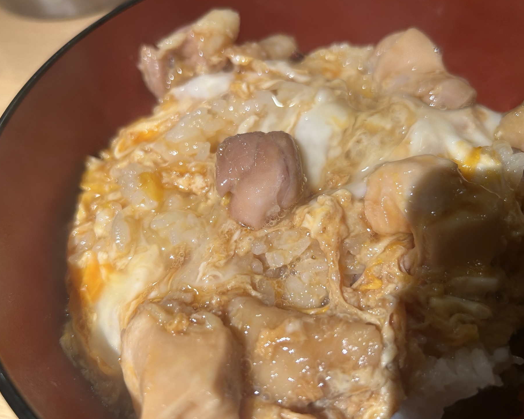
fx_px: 434
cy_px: 214
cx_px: 258
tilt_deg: -54.2
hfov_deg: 62.2
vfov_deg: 51.5
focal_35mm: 28
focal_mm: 5.7
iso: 80
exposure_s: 1/100
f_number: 1.5
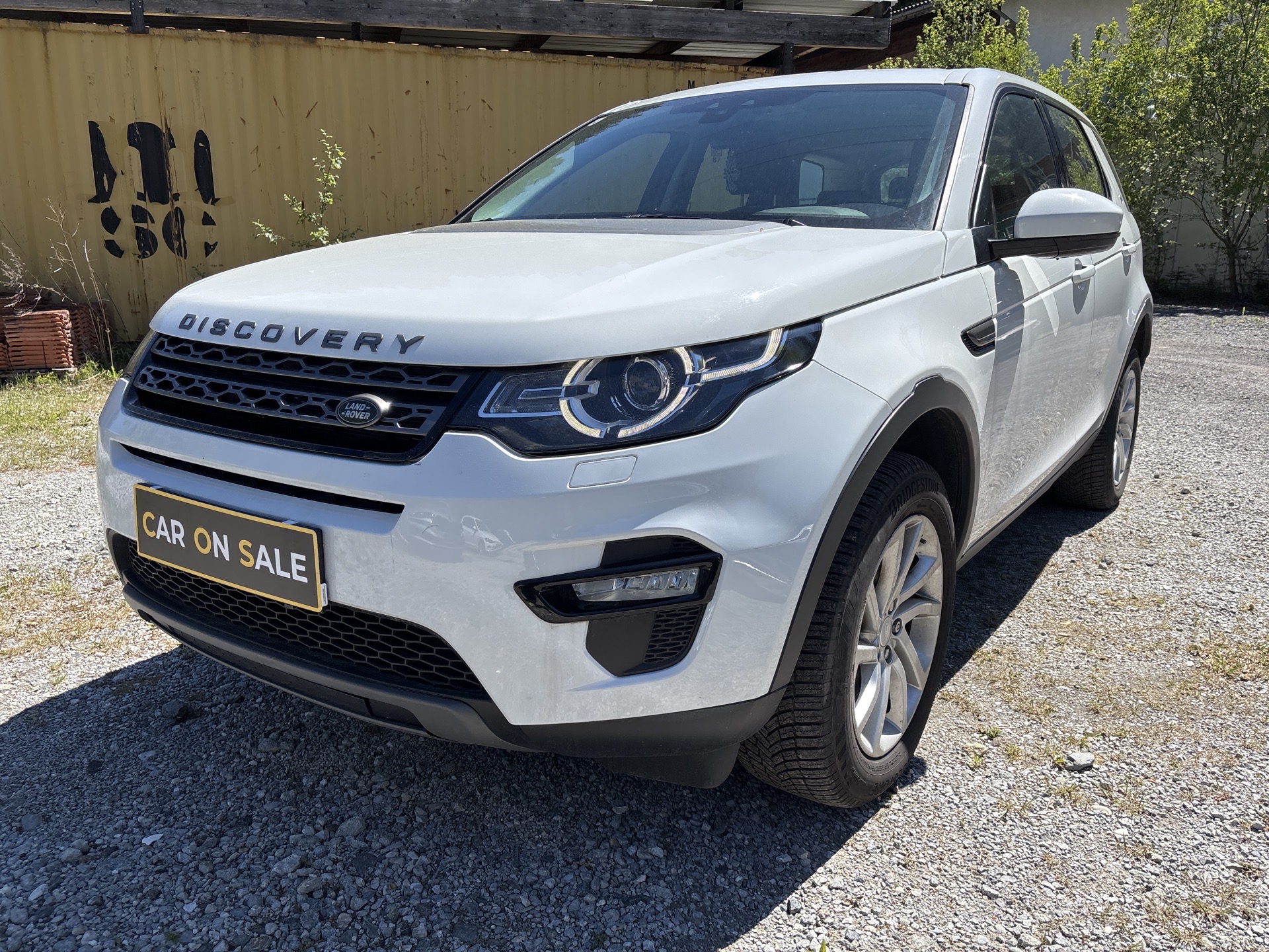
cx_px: 634
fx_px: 953
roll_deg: -1.4
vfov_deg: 53.1
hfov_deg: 67.3
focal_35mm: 26
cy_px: 476
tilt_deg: -13.0
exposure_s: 1/2778
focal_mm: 5.96
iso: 50
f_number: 1.6
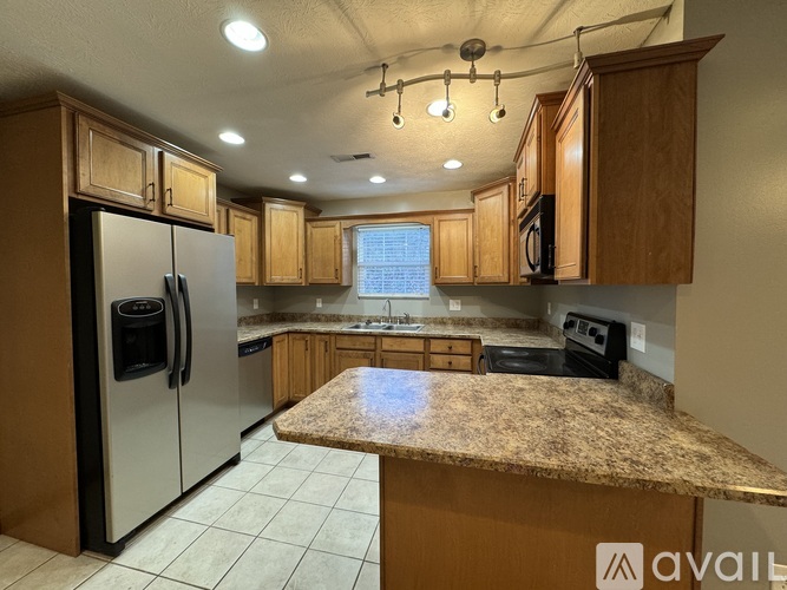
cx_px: 394
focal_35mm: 14
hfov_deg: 102.1
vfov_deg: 85.7
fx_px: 318
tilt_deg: -1.7
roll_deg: +0.2
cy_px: 295
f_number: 2.2
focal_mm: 2.22
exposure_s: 1/60
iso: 200
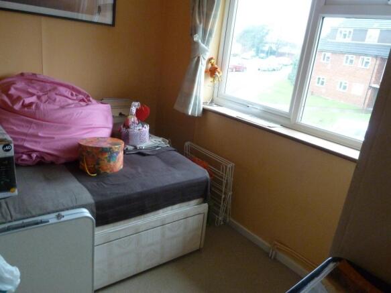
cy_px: 146
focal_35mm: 27
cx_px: 196
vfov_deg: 51.3
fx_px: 305
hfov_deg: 65.3
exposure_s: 1/60
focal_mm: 4.4
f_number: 3.3
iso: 500
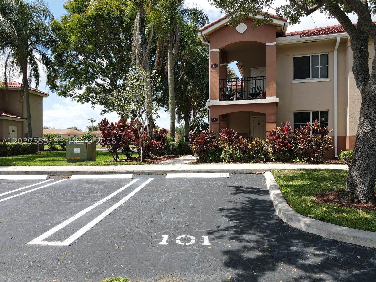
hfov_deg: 71.6
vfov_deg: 56.8
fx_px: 261
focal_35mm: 24
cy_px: 141
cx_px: 188
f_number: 2.8
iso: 100
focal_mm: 4.5
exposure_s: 1/400
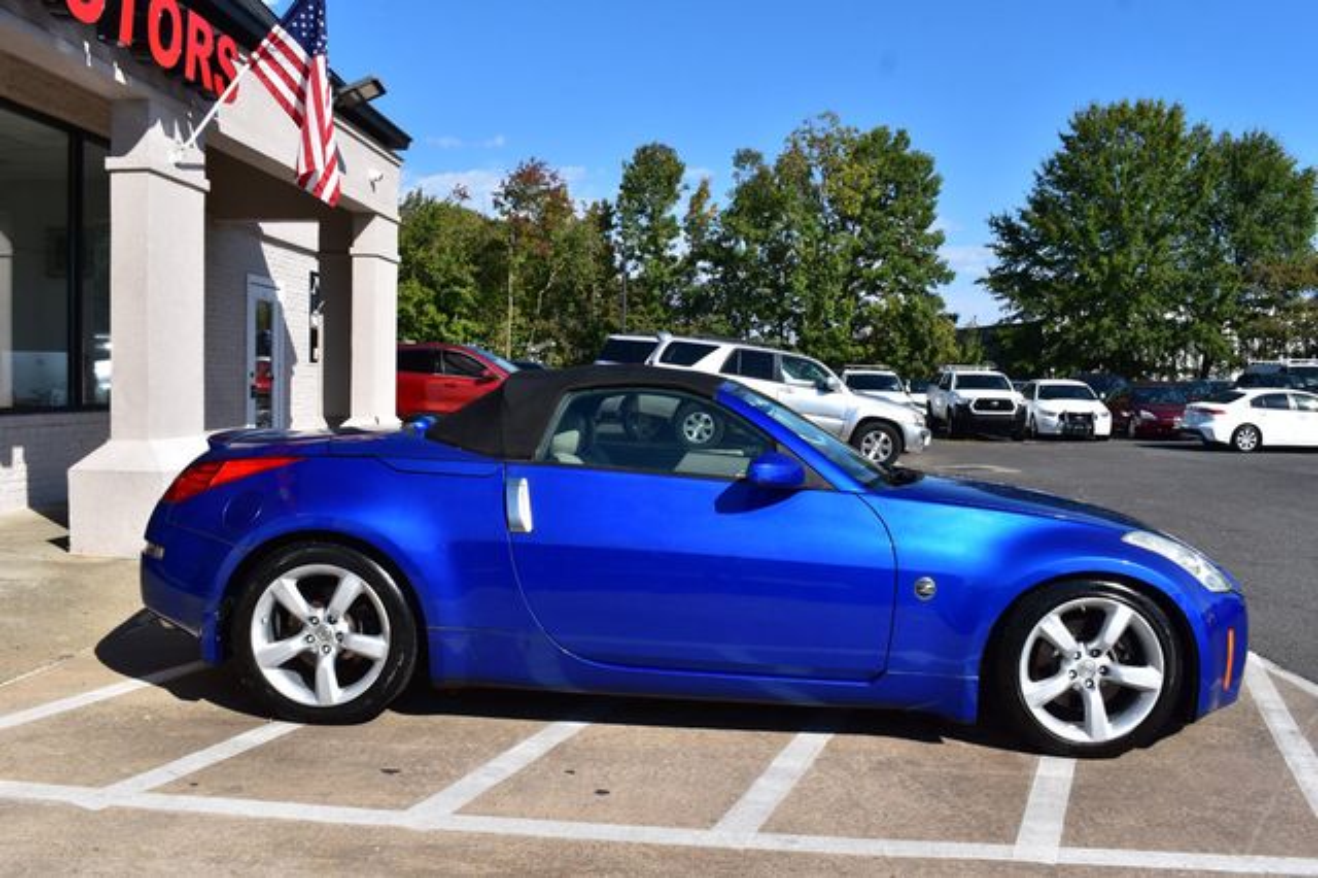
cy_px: 439
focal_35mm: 33
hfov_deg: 57.2
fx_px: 1207
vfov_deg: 39.9
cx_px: 659
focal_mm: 22
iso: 280
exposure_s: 1/500
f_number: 11
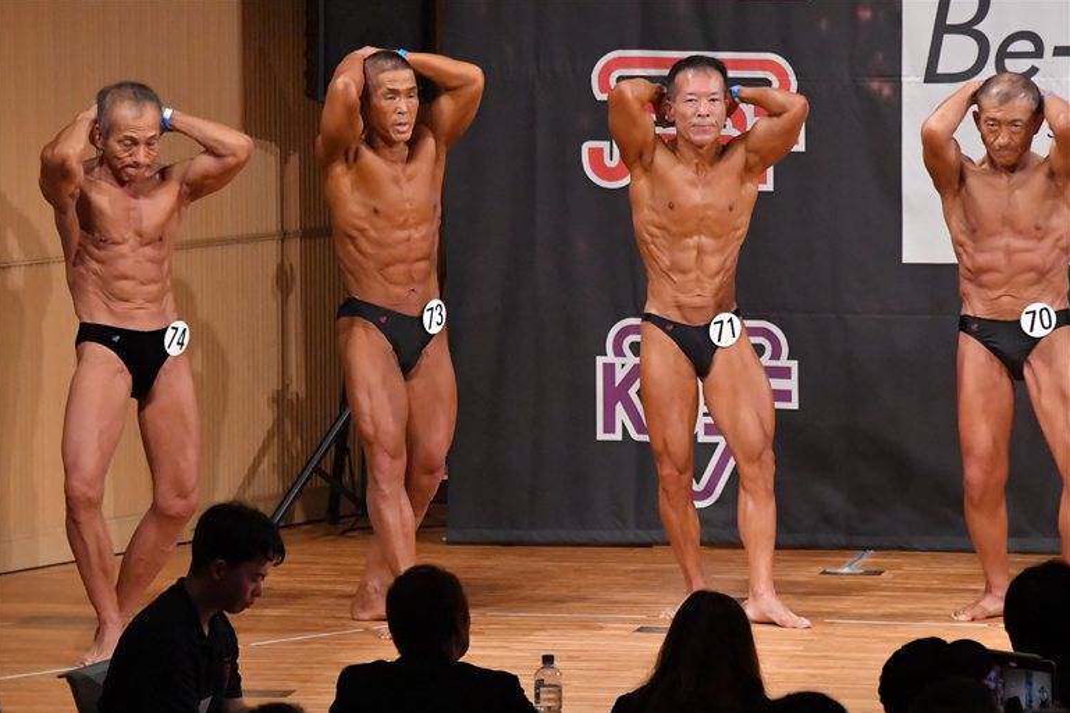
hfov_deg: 7.6
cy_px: 357
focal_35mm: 272
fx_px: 8085
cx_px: 532
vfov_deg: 5.1
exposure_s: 1/400
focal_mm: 180
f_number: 5.6
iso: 9000
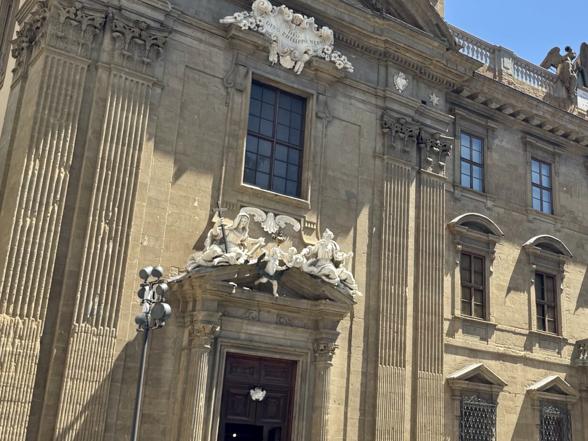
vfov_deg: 29.1
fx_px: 849
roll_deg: +1.7
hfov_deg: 37.1
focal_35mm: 50
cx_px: 451
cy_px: 199
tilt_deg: +20.4
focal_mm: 6.76
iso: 80
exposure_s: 1/3096
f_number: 1.78
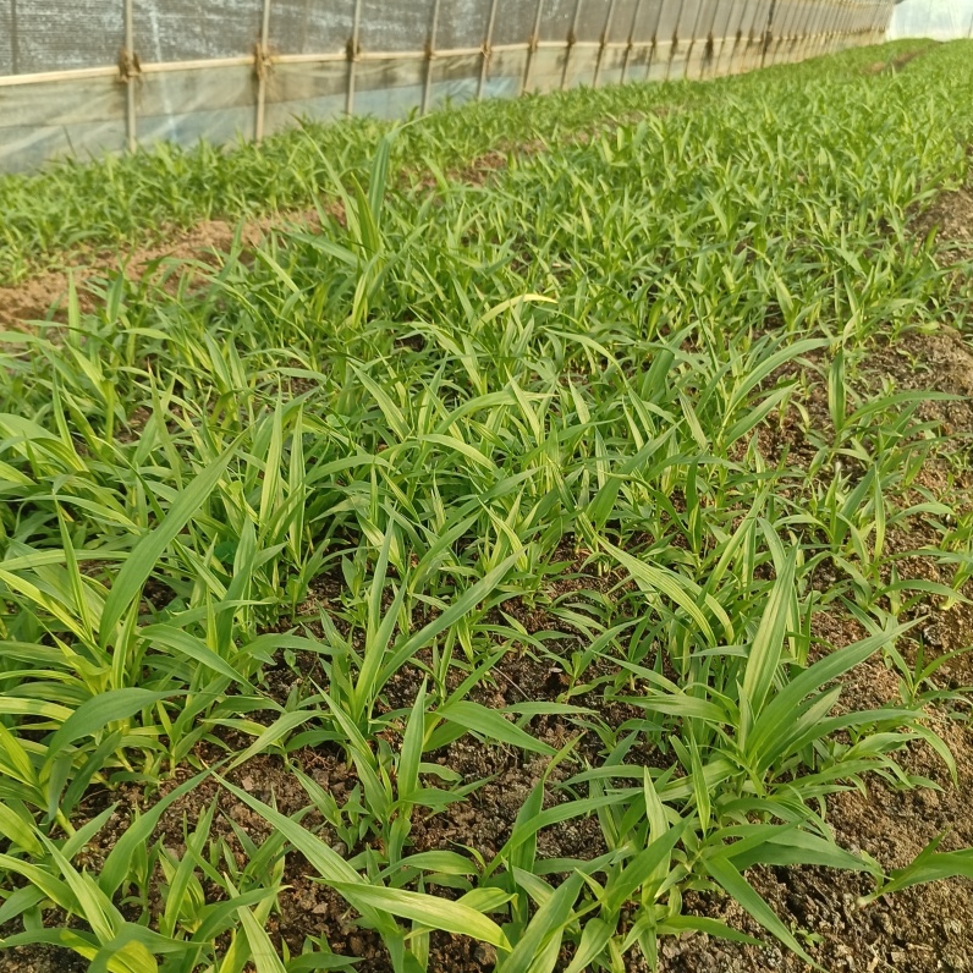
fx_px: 1018
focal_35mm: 32
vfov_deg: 50.6
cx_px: 488
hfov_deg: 51.1
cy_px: 607
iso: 167
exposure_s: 1/50
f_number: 1.9
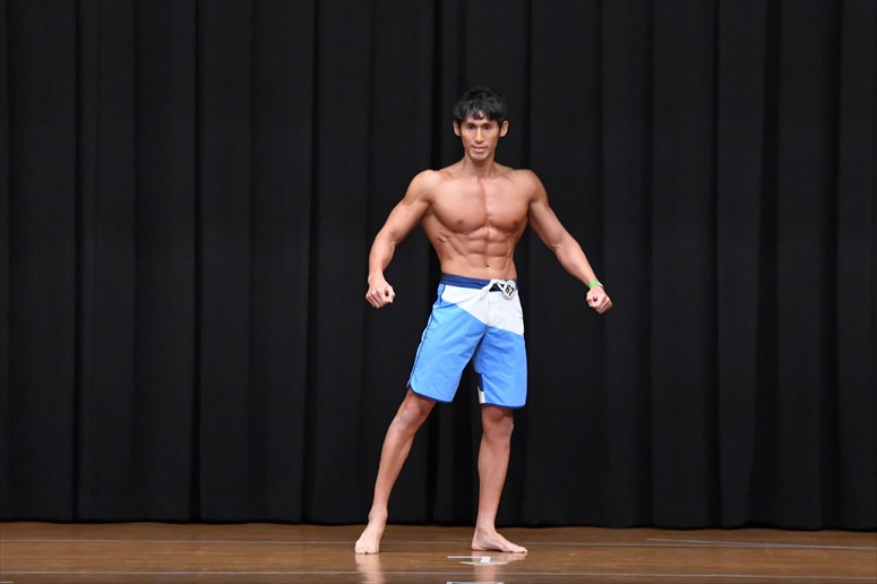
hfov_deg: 9.5
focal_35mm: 217
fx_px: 5284
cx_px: 438
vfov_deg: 6.3
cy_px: 292
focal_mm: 145
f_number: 5.6
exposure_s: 1/400
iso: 8000
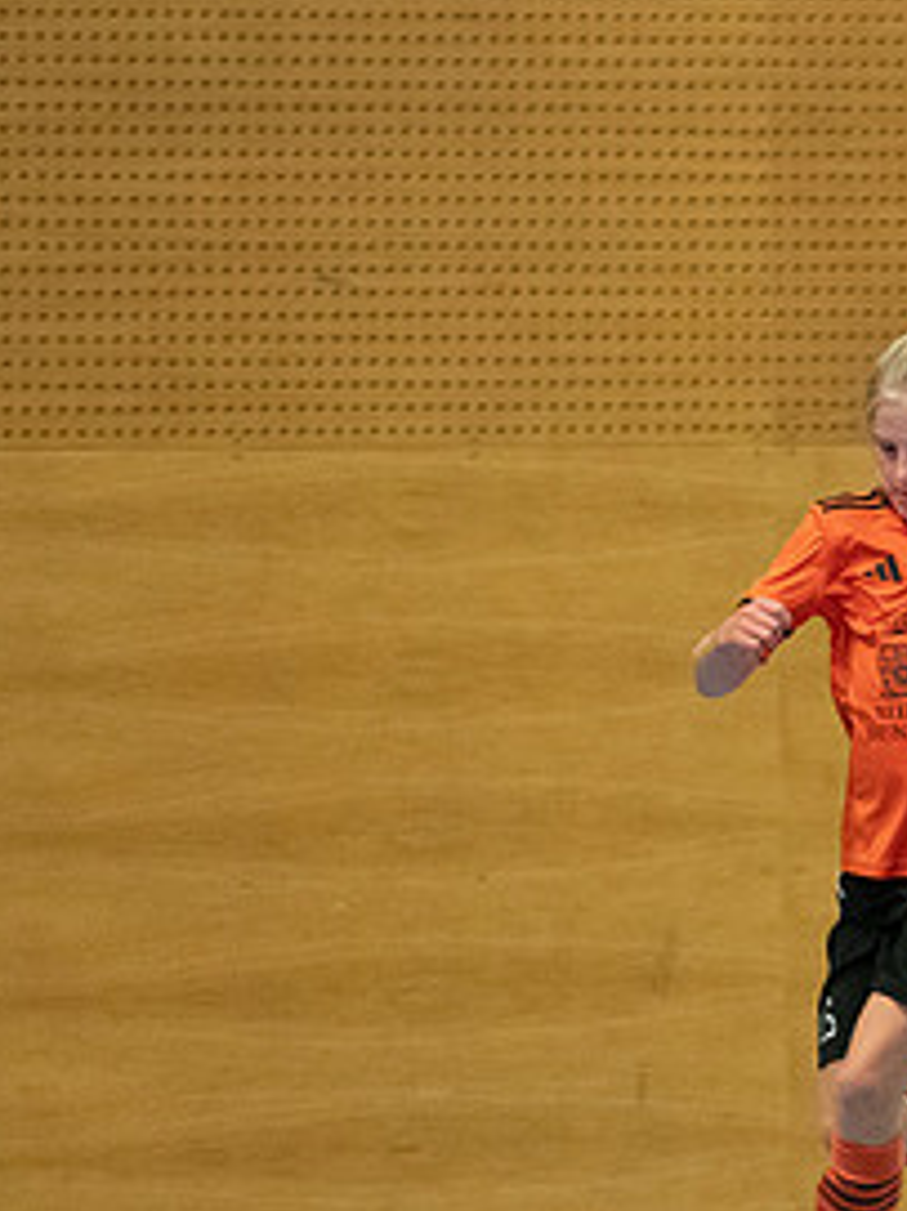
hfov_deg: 2.4
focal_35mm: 617
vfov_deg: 3.2
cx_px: 1126
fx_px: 21572
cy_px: 807
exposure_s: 1/400
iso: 6400
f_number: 3.5
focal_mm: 200
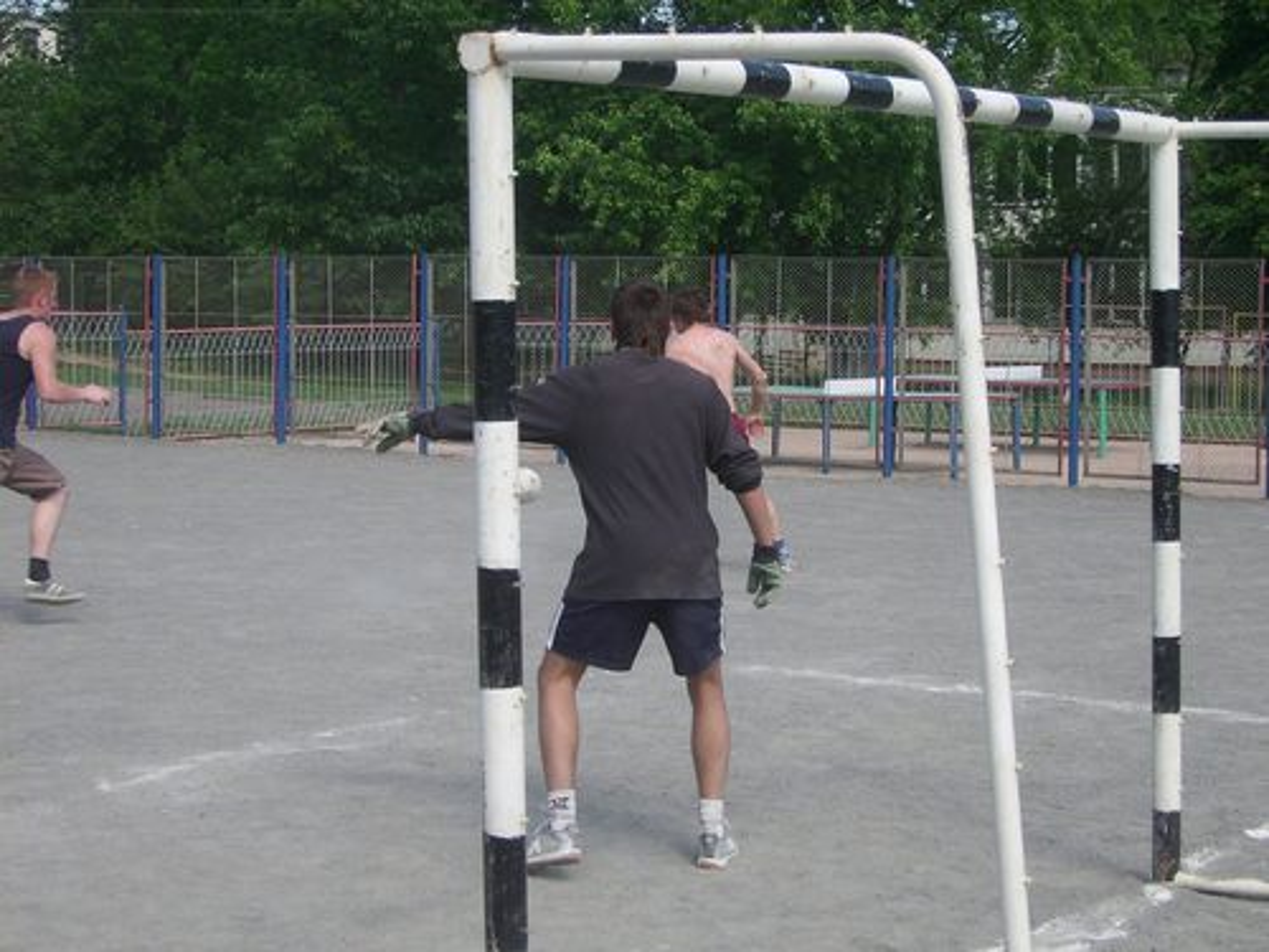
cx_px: 634
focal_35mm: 74
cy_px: 476
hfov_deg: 26.3
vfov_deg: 19.9
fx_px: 2713
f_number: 4
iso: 50
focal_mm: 12.33
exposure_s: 1/385
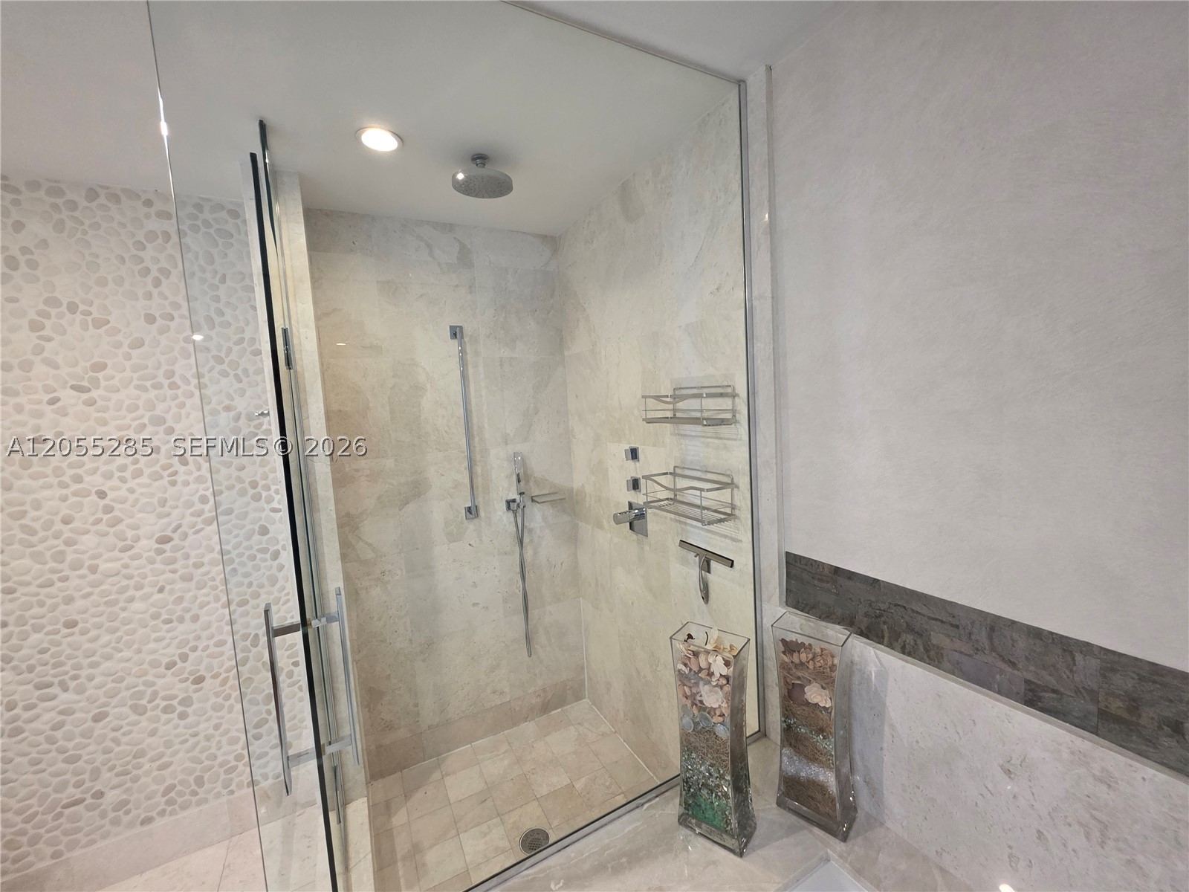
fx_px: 447
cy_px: 446
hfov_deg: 106.2
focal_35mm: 13
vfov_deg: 89.9
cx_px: 594
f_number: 1.9
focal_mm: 2.2
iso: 400
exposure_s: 1/60
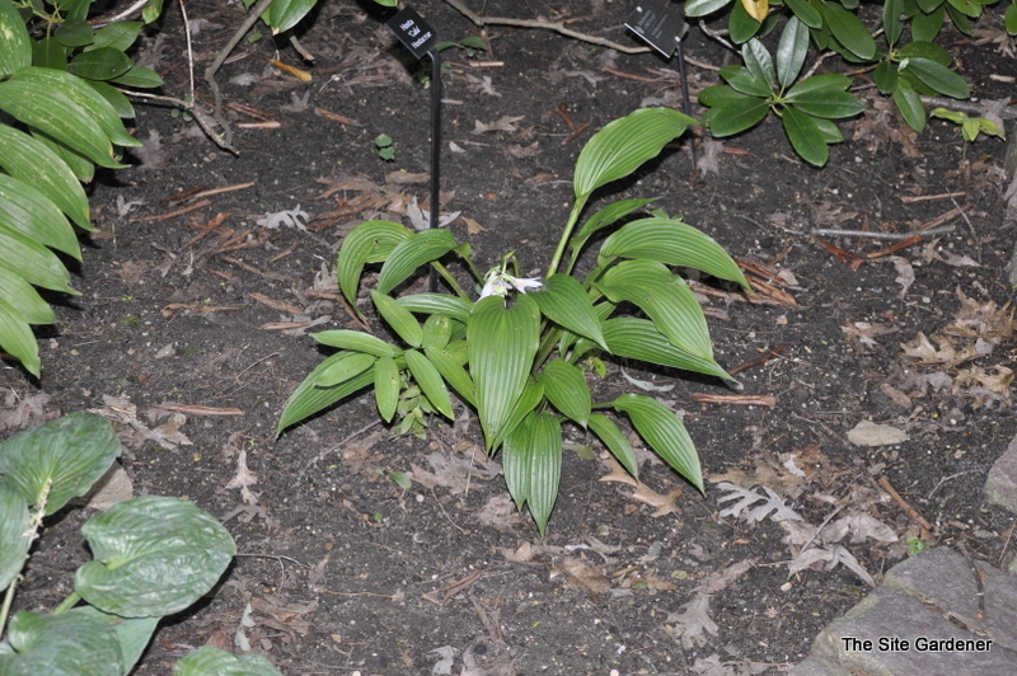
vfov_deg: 18.2
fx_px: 2117
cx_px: 508
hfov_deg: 27.0
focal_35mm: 75
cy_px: 338
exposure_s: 1/60
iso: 800
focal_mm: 50
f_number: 5
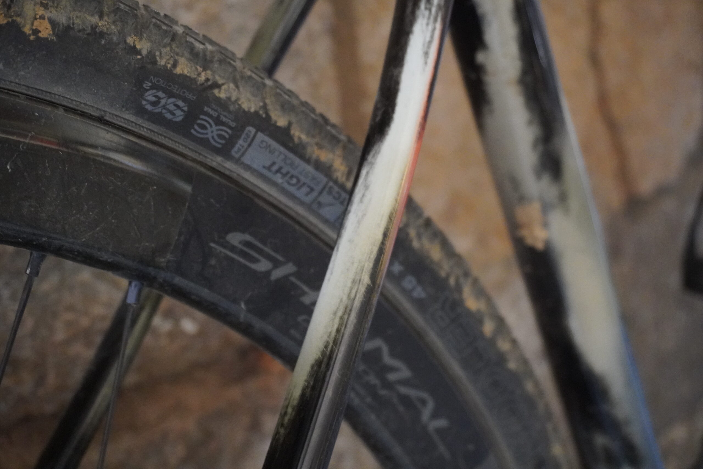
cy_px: 234
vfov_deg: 28.1
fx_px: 937
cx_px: 352
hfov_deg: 41.1
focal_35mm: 48
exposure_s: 1/50
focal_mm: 32
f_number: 5
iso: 6400
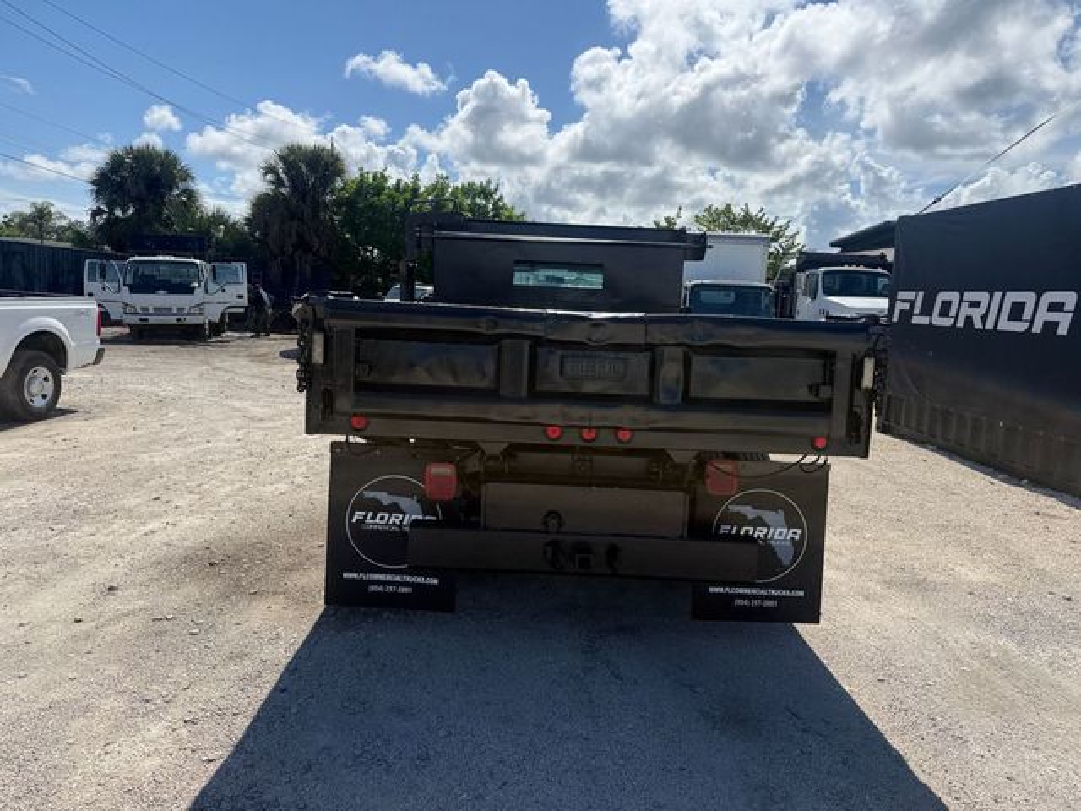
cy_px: 406
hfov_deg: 71.6
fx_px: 749
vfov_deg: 56.8
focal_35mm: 24
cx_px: 540
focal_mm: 6.76
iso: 100
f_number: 1.78
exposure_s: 1/7353
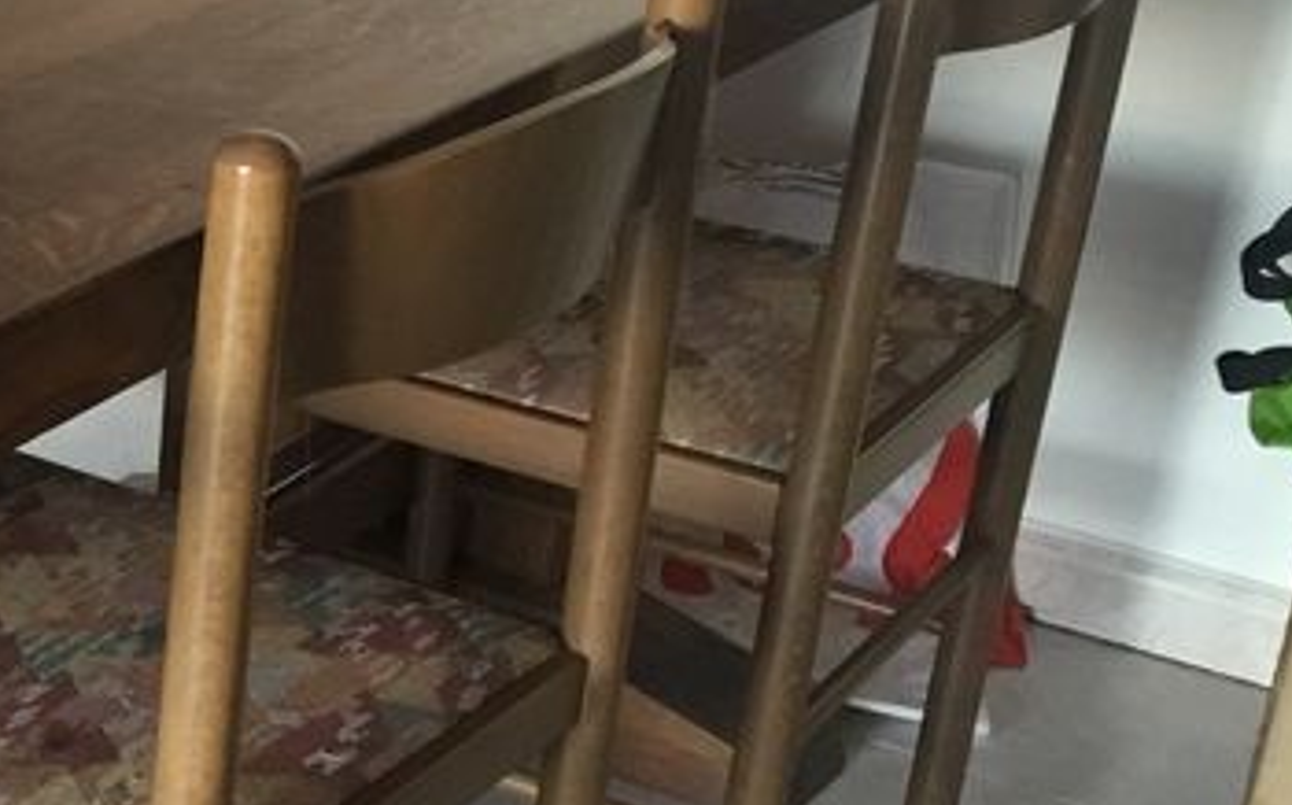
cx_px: -266
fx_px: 3307
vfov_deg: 13.9
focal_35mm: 94
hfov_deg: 20.6
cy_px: 454
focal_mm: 3.3
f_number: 2.4
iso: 160
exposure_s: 1/33
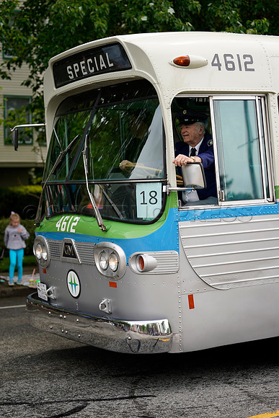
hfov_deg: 19.5
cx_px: 140
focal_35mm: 70
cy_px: 209
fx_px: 813
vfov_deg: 28.8
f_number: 2.8
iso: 200
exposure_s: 1/400
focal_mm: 70
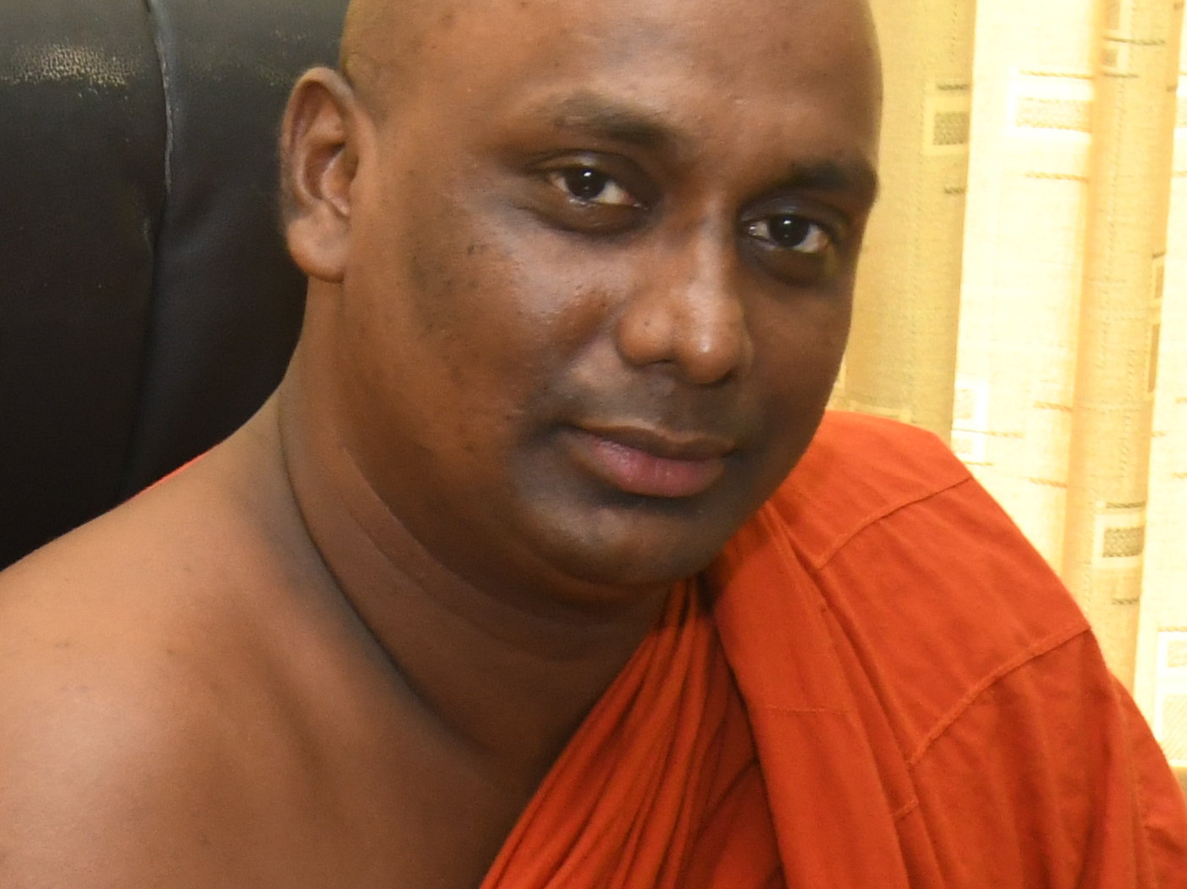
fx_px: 6308
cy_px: 798
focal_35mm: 184
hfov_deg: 10.8
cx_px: 570
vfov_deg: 8.0
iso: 1250
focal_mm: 32
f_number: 6.3
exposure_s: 1/80
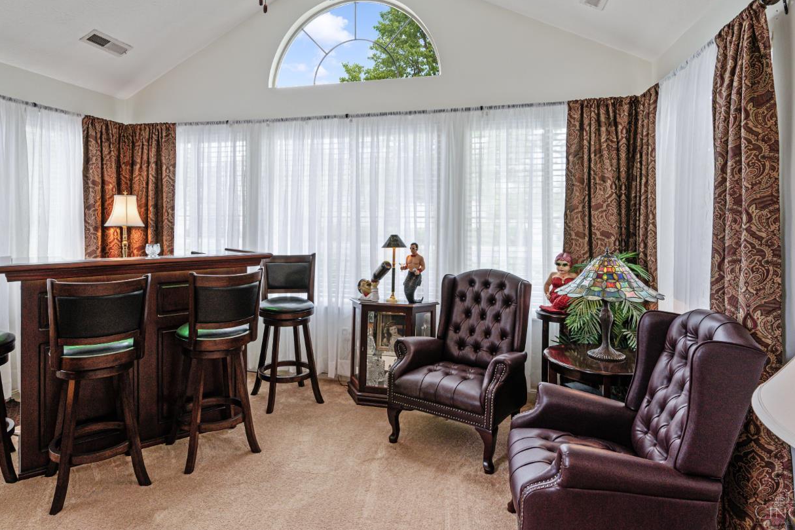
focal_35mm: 22
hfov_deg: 79.4
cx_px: 364
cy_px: 207
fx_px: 477
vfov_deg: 57.6
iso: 100
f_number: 10
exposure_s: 1/20
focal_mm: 17.5
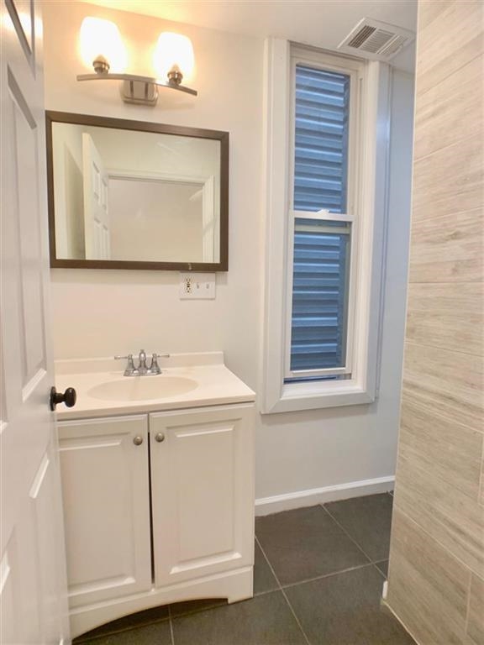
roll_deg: +1.0
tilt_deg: -5.0
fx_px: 485
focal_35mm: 26
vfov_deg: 67.3
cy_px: 322
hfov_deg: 53.1
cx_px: 242
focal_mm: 4.25
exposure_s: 1/60
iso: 125
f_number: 1.8
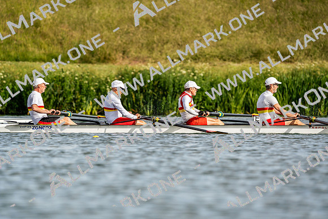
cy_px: 110
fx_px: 3645
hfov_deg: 5.2
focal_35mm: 400
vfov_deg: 3.4
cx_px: 164
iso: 250
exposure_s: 1/2000
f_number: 6.3
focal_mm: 400
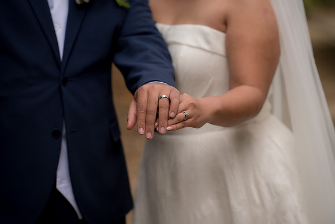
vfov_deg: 9.8
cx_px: 168
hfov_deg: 14.7
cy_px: 112
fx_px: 1303
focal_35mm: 140
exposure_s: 1/500
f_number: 2.8
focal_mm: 140
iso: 640
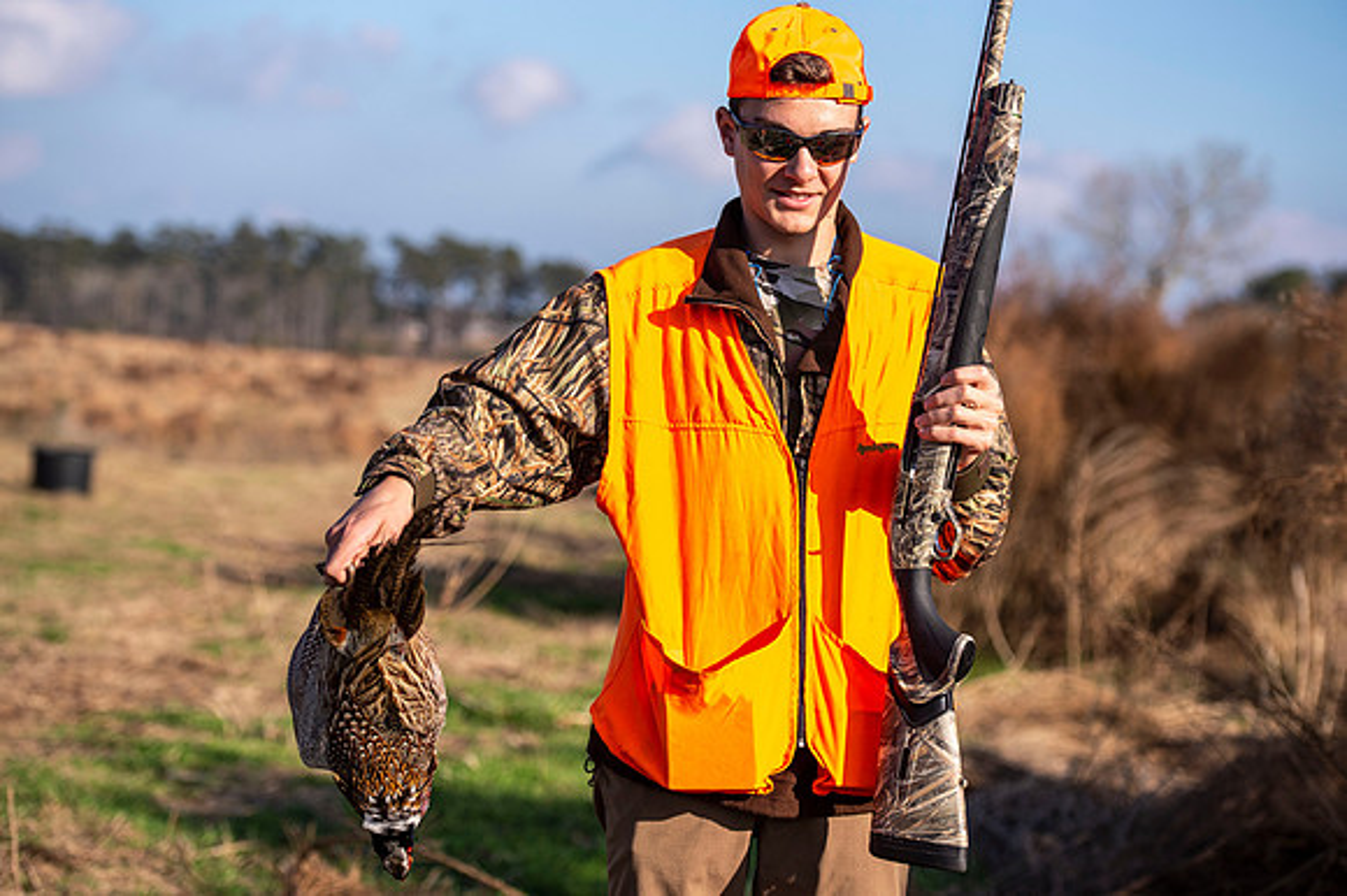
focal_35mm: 90
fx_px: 3365
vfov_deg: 15.2
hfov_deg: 22.6
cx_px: 674
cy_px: 448
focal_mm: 90
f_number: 4
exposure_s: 1/3200
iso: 200
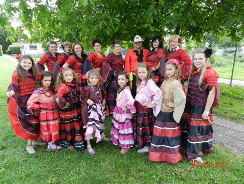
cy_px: 92
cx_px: 122
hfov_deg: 73.9
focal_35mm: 23
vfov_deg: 58.9
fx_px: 162
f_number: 3.4
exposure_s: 1/125
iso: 160
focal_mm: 4
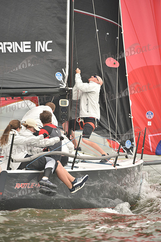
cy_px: 119
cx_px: 81
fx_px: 2730
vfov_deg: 5.1
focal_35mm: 407
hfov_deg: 3.4
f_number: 5
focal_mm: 400
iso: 400
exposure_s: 1/800
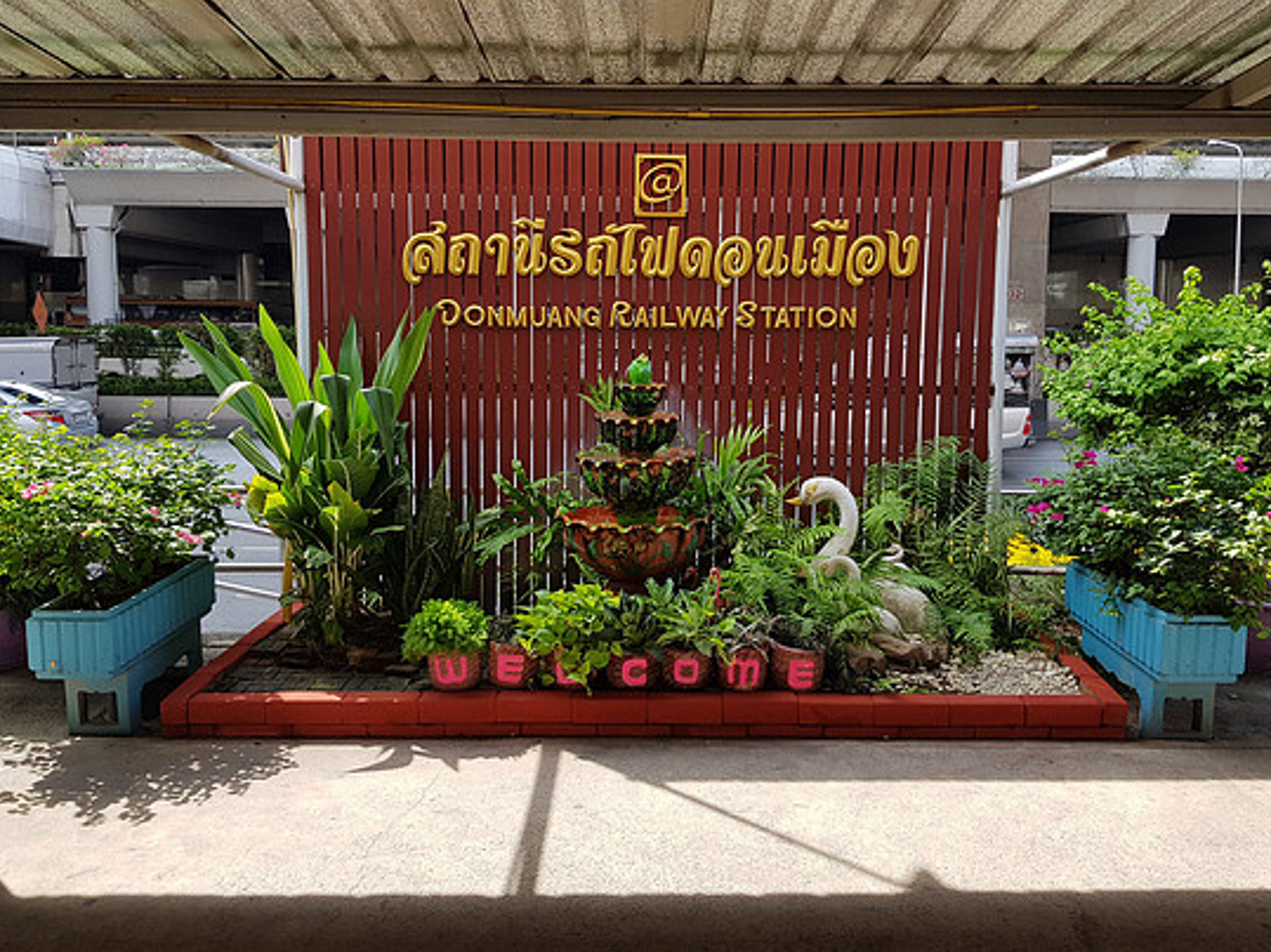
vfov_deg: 49.7
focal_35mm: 28
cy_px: 454
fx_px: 1028
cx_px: 672
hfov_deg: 63.4
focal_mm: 4.2
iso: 40
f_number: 1.7
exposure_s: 1/495
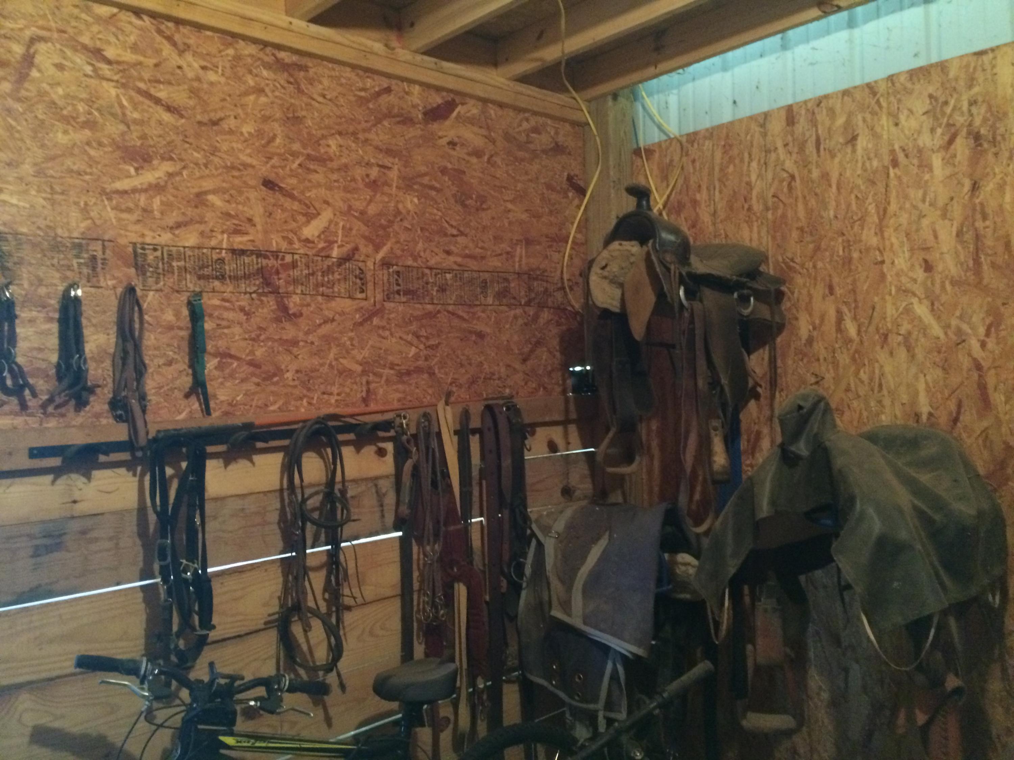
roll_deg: +2.4
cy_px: 380
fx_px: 849
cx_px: 507
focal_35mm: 29
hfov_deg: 61.7
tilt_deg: -0.1
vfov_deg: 48.2
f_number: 2.2
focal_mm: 4.15
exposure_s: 1/15
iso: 500
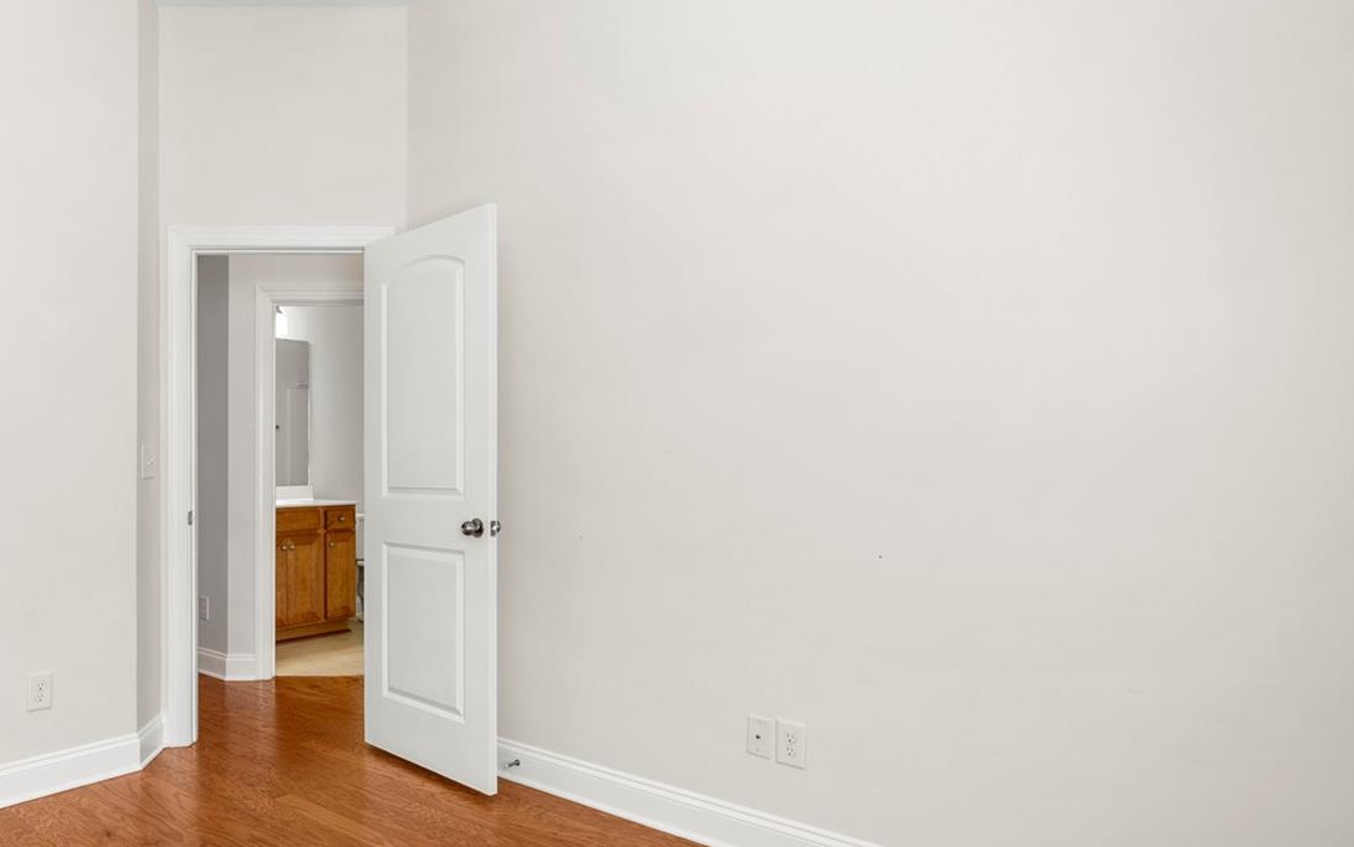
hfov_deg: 74.4
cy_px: 443
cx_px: 435
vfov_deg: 53.0
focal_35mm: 23
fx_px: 849
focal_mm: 12
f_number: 10
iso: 200
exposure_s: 1/1.25
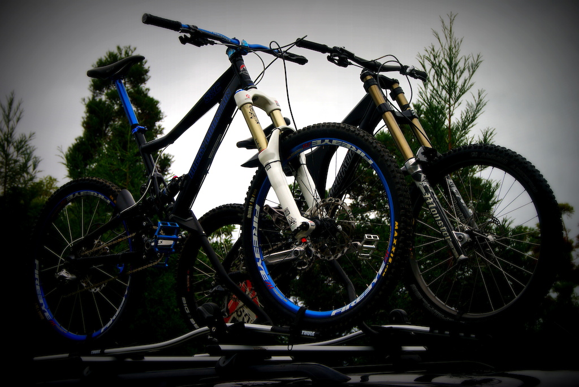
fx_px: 1207
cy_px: 194
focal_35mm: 75
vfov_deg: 18.2
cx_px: 290
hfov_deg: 27.0
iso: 100
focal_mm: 50
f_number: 7.1
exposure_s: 1/125
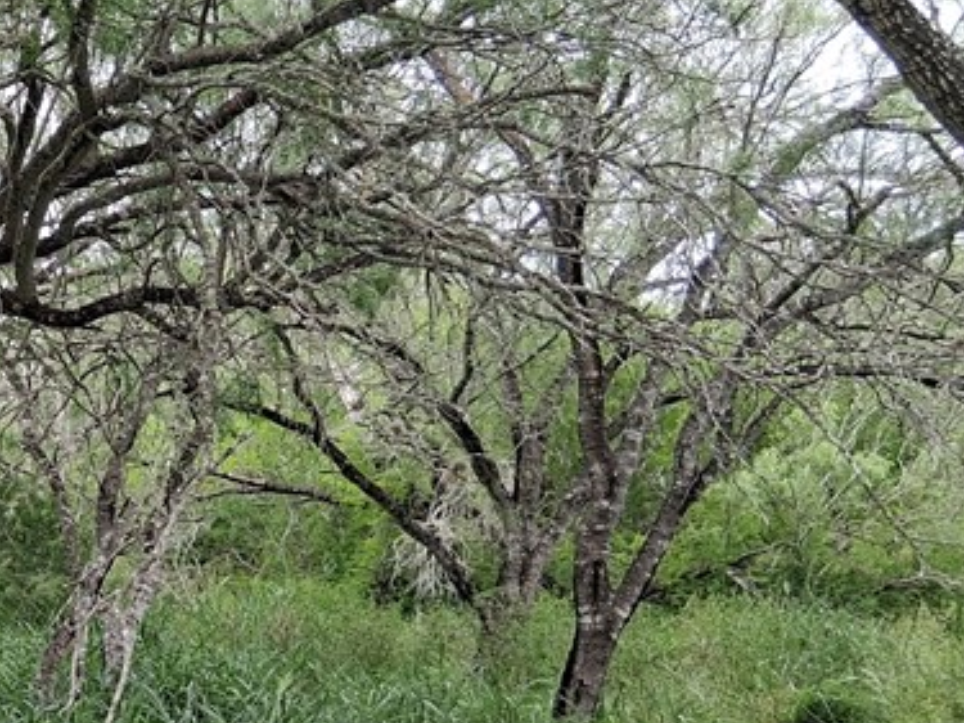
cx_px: -257
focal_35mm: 71
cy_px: 556
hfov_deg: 24.3
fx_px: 1977
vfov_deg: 20.5
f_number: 1.8
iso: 25
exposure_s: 1/124
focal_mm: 3.98
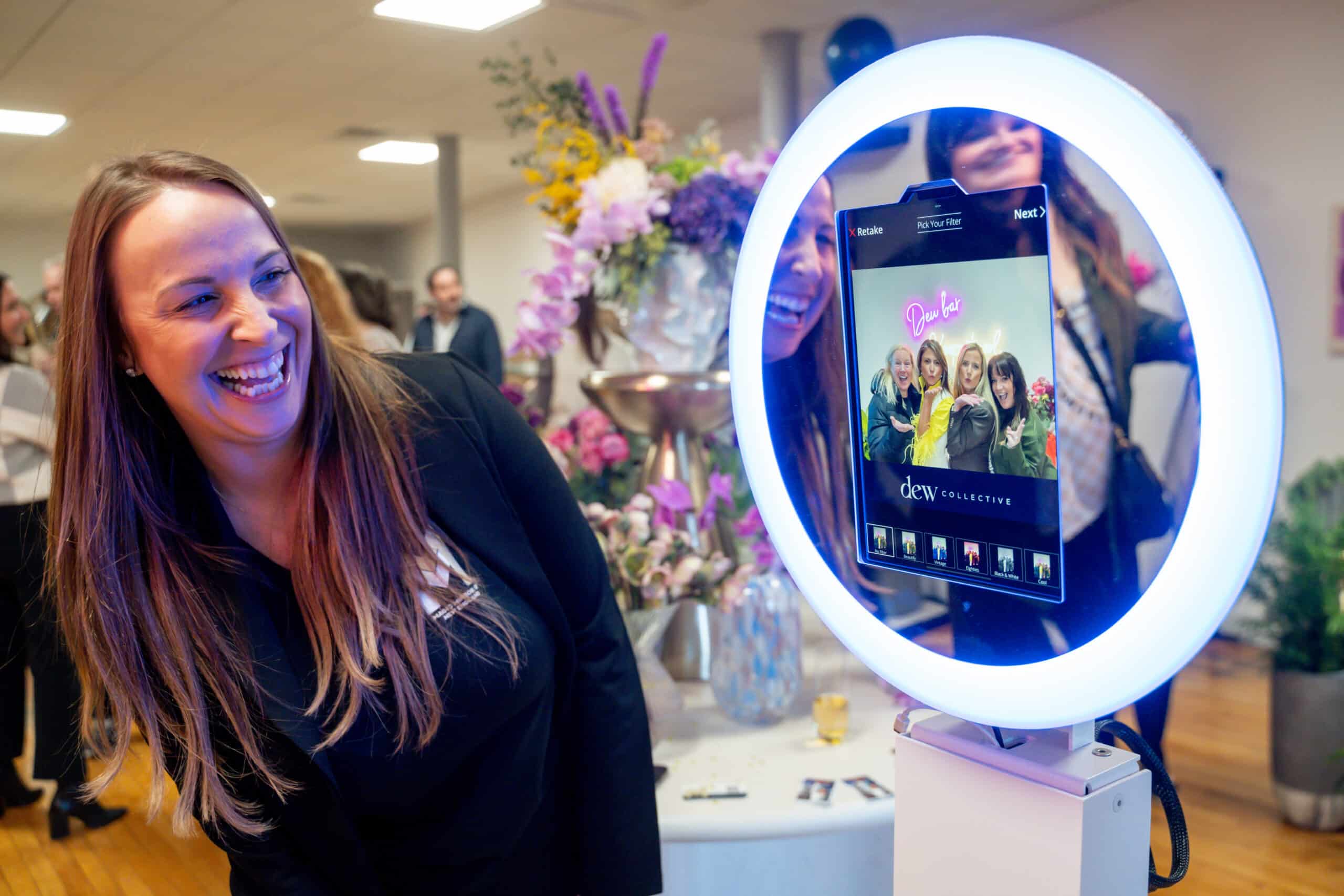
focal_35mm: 31
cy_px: 448
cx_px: 672
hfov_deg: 60.3
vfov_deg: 42.3
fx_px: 1157
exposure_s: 1/125
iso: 1600
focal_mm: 31
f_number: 4
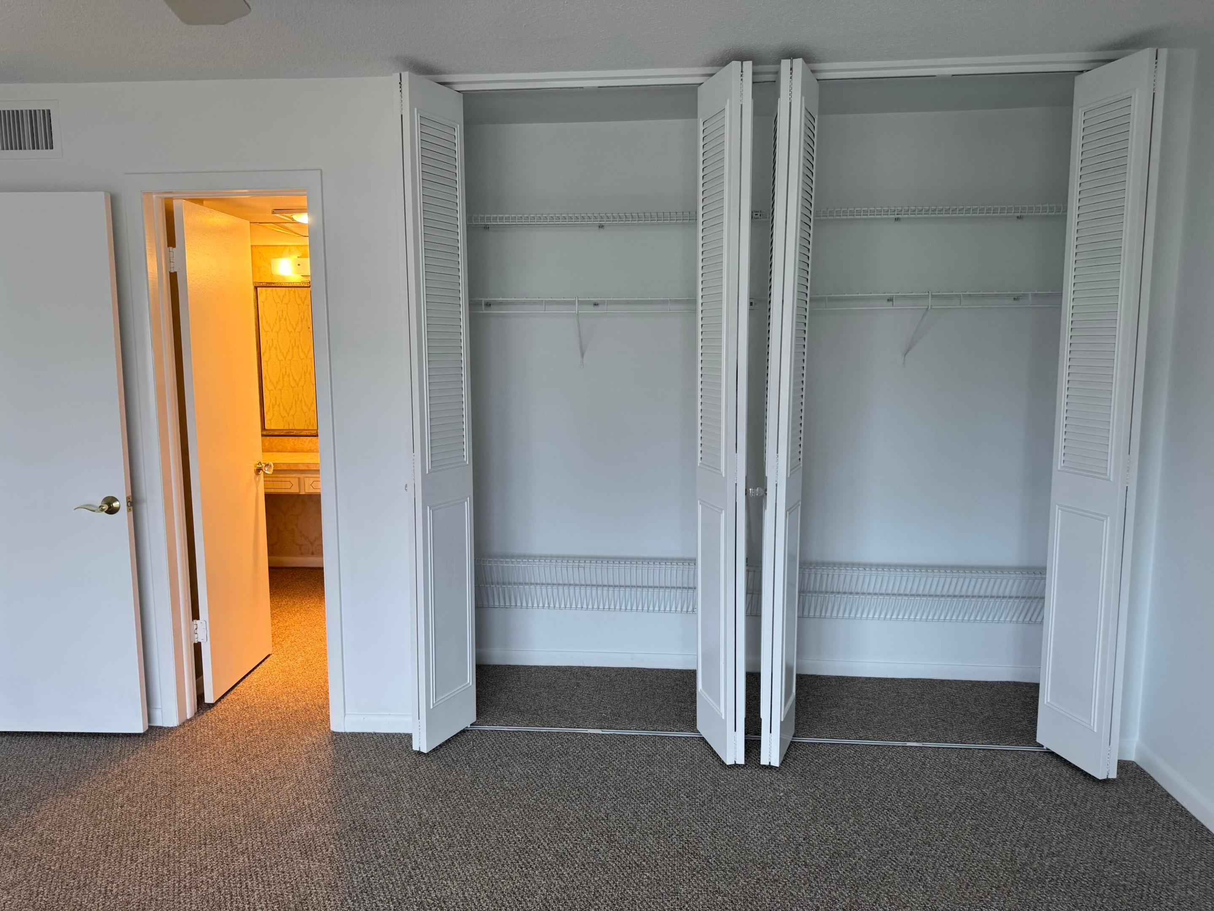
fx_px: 842
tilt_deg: -6.1
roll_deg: +0.7
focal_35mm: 24
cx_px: 607
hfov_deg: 71.6
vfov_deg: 56.8
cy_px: 456
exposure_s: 1/120
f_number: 1.78
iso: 125
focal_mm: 6.76
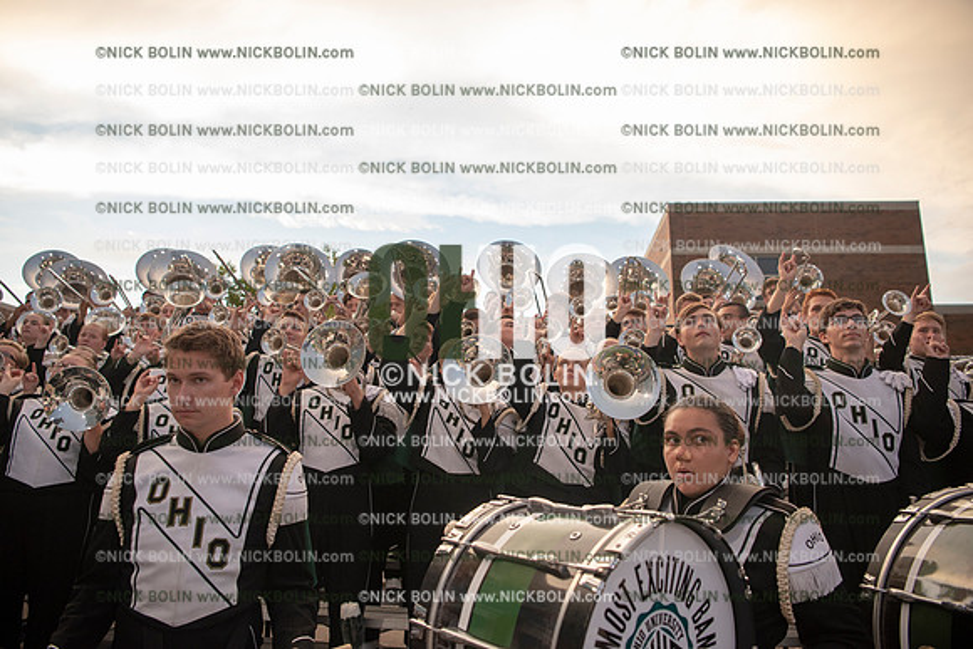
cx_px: 486
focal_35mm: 24
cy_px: 324
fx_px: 649
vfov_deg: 53.2
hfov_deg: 73.7
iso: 800
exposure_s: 1/640
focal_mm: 24
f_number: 3.2
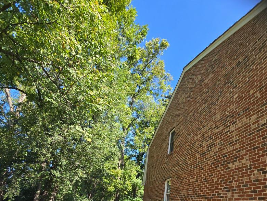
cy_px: 179
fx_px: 139
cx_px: 130
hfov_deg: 87.7
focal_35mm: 18
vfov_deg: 61.0
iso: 50
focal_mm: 2.2
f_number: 2.2
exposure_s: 1/500
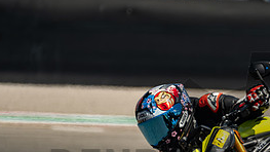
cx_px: 267
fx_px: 9910
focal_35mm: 1384
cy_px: 178
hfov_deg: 1.6
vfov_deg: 0.9
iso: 640
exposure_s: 1/1600
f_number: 5.6
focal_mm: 400
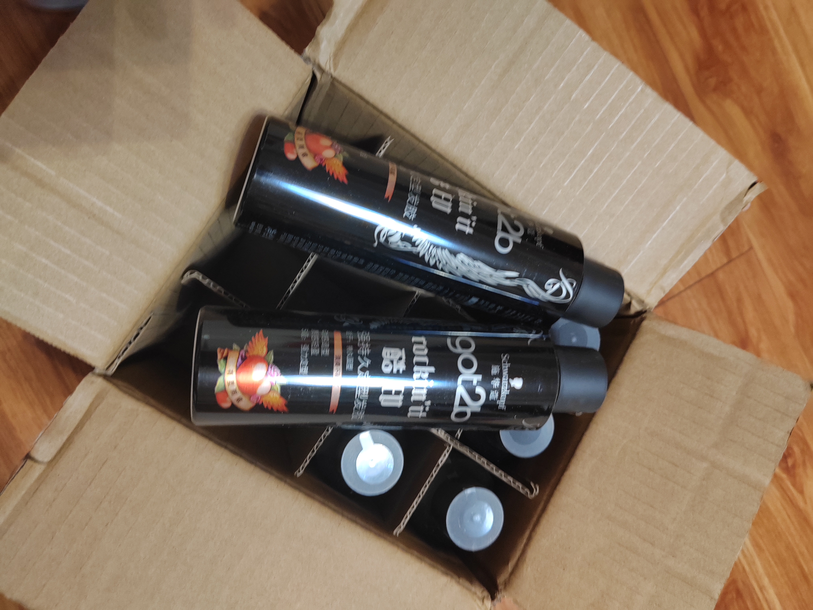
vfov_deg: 51.4
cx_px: 406
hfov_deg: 65.3
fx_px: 634
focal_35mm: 27
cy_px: 305
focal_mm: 5.52
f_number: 1.9
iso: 1600
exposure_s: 1/25
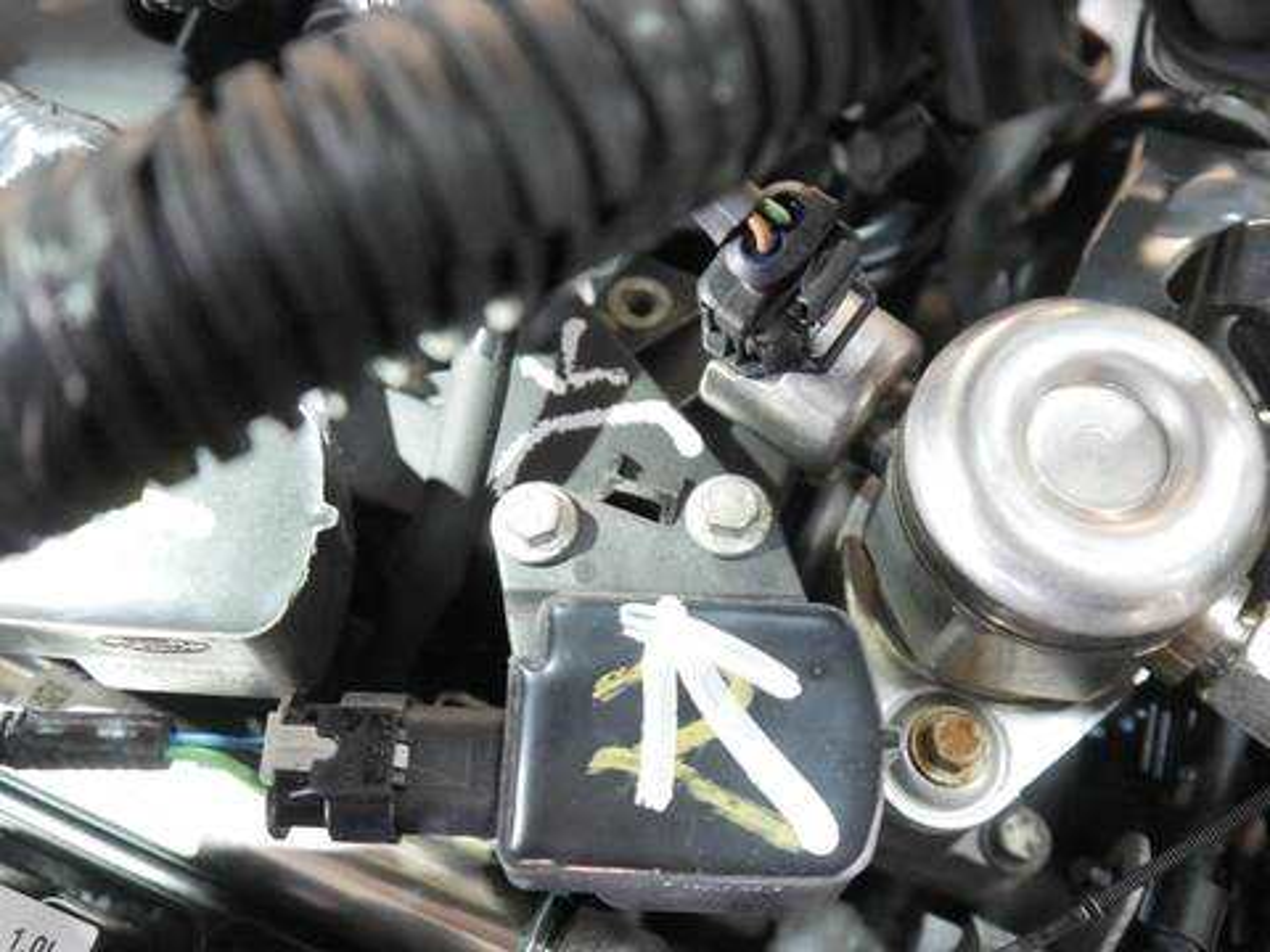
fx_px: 1394
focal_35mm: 38
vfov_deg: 37.7
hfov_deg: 49.0
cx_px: 635
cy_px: 476
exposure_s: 1/25
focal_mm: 19
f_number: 4.1
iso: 3200
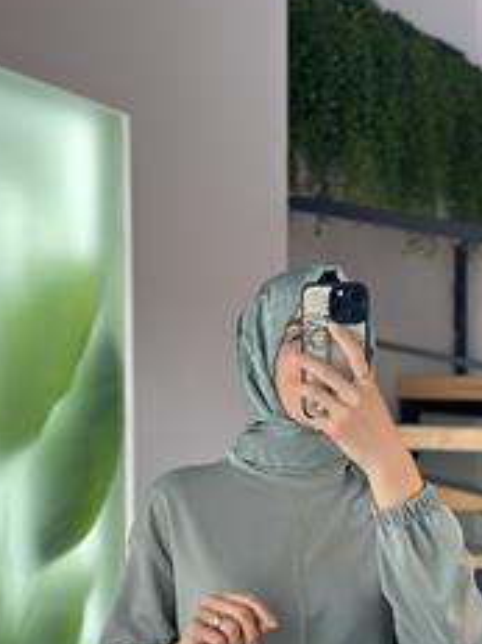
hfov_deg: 17.1
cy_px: 495
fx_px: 1598
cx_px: 298
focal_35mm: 86
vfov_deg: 22.5
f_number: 1.78
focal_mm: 6.86
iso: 80
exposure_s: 1/279
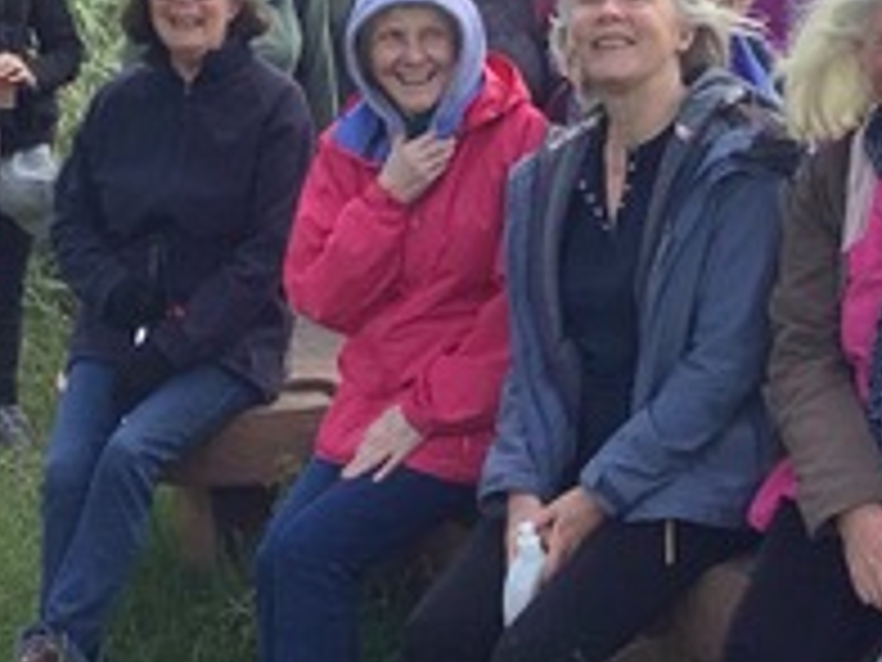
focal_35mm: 101
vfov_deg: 14.6
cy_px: 158
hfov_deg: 19.4
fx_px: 2573
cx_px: 436
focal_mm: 3.3
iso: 25
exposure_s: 1/840
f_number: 2.4
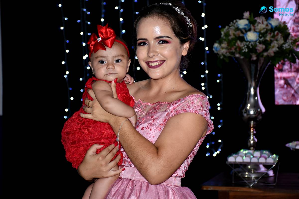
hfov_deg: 19.5
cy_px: 100
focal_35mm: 105
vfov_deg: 13.0
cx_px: 150
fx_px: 872
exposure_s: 1/100
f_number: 5
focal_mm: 70
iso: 800
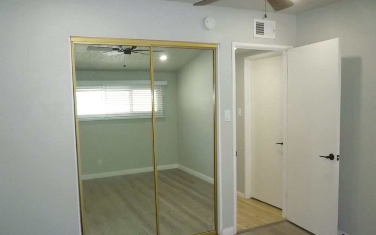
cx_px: 187
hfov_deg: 61.2
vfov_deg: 40.5
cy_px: 134
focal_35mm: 31
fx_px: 318
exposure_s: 1/80
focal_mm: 5.2
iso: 400
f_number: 3.3
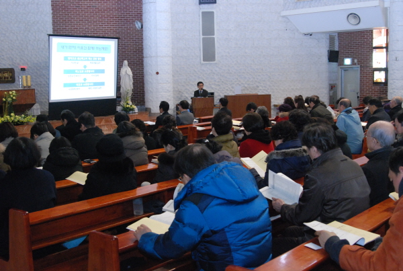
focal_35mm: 42
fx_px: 471
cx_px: 202
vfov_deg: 32.0
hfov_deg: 46.3
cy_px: 136
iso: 1600
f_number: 4.5
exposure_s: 1/30
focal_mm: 28
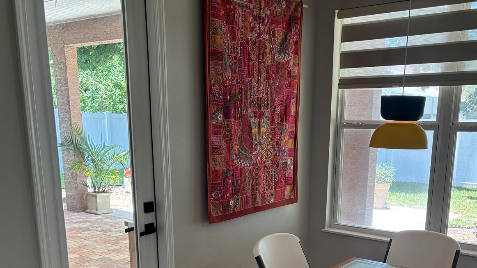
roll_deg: -1.1
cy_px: 243
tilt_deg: -14.2
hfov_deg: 51.4
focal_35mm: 39
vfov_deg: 29.2
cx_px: 274
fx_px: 493
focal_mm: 5.96
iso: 80
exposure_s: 1/120
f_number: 1.6
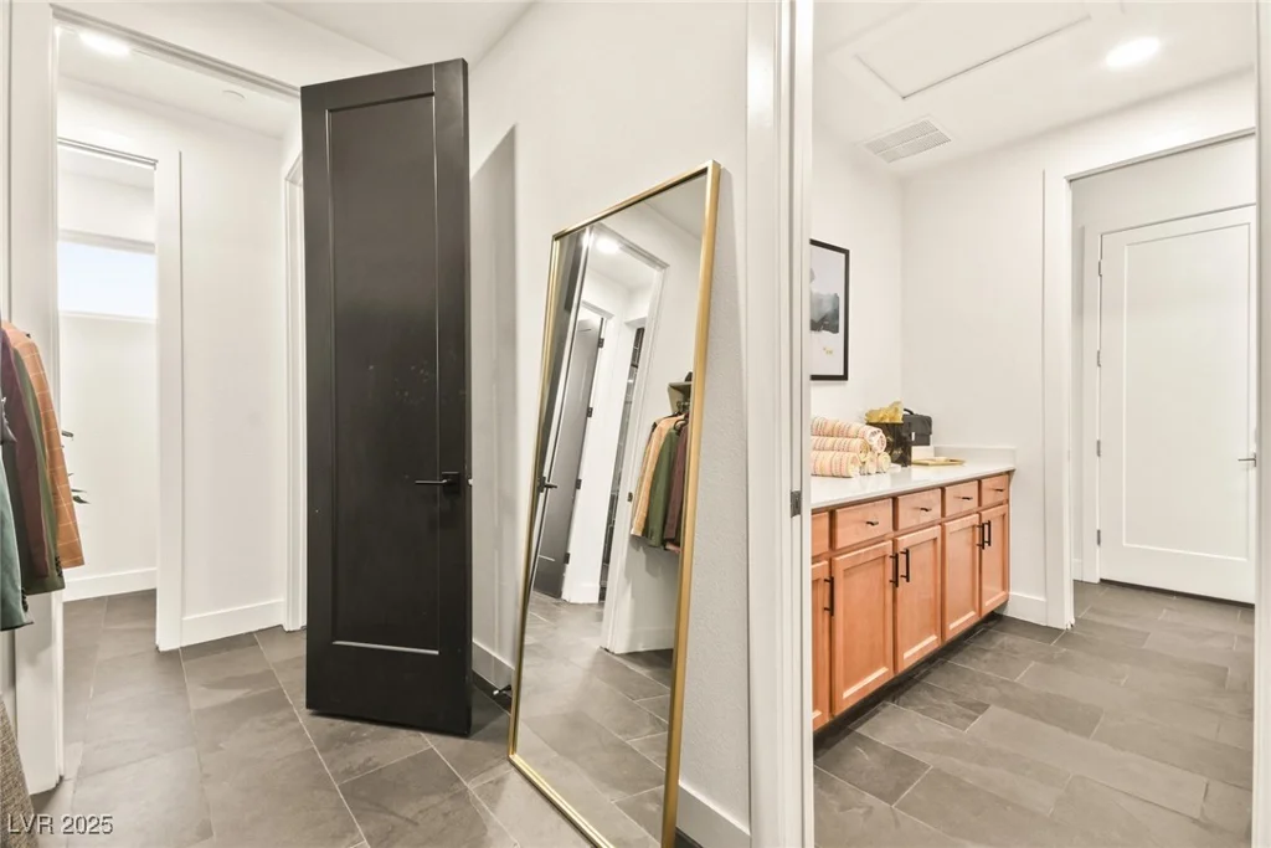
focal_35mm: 15
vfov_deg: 77.3
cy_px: 424
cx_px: 636
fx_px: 530
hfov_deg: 100.4
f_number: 9
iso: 250
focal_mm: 10
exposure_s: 1.3
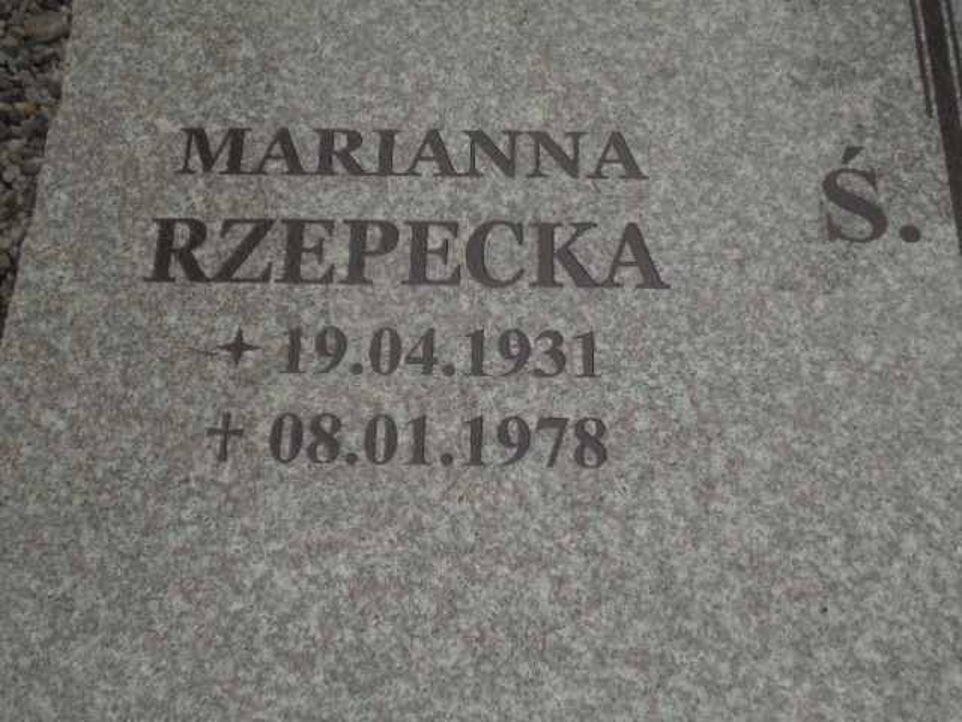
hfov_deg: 49.0
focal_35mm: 38
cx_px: 481
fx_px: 1056
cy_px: 361
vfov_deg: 37.7
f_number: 4.2
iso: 100
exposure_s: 1/800
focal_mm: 6.9
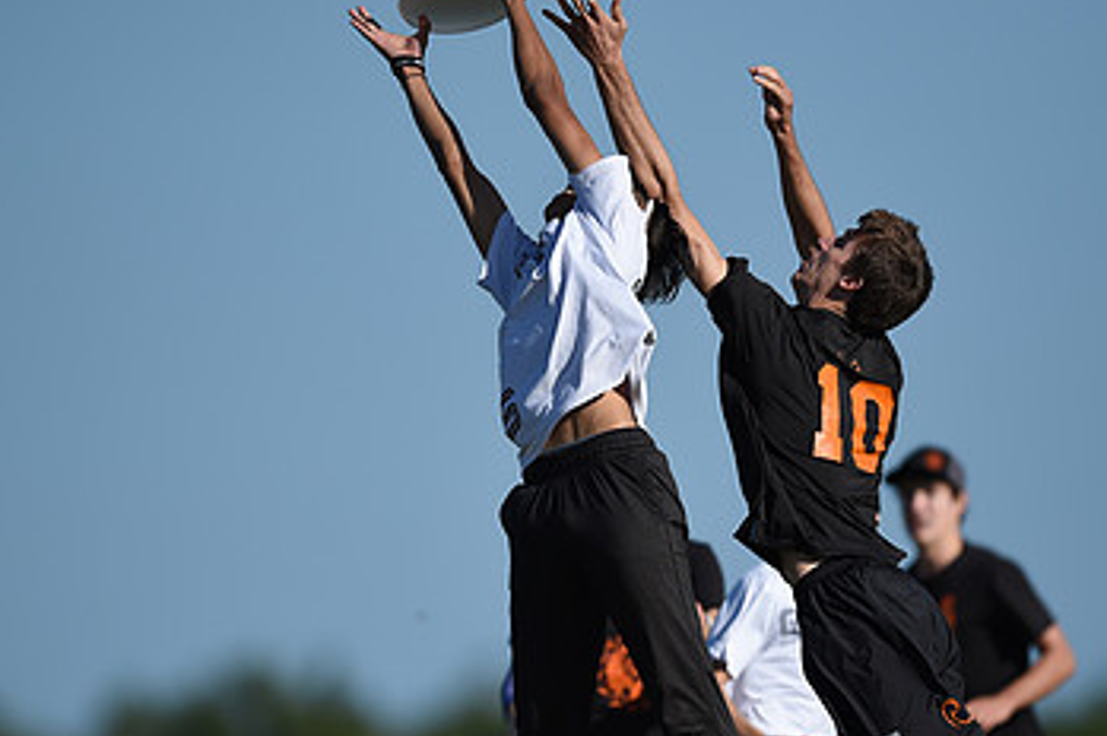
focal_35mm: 665
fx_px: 20429
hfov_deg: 3.1
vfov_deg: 2.1
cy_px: 466
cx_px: 596
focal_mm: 400
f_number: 2.8
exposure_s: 1/8000
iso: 200
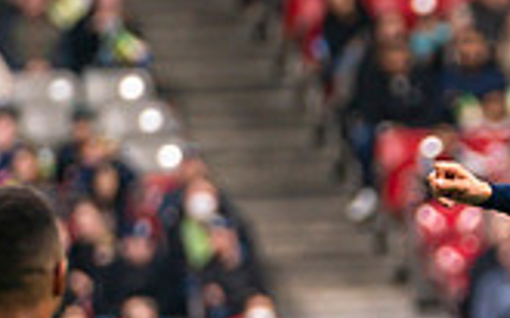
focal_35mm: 1364
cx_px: 749
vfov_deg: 1.0
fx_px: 18952
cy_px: 313
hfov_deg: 1.5
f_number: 4
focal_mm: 255
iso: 1250
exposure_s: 1/800
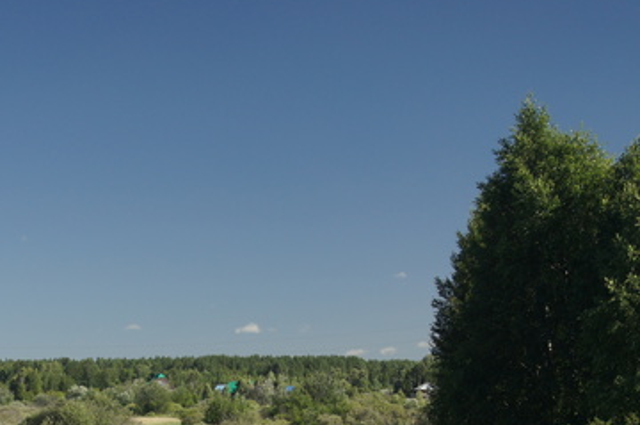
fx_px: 1509
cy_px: 419
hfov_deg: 23.6
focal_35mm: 85
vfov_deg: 15.7
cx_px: 130
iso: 200
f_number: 4.5
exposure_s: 1/320
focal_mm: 24
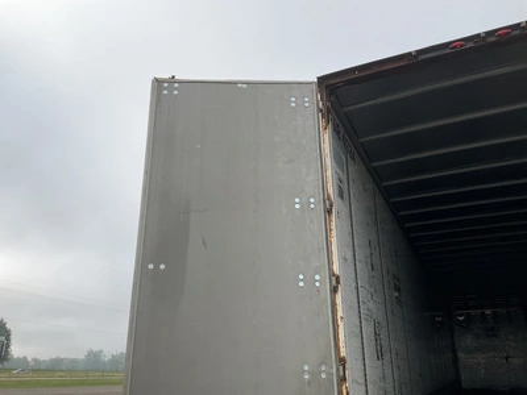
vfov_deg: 48.2
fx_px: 442
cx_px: 264
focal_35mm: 29
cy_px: 198
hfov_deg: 61.7
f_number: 1.8
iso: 25
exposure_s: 1/1168
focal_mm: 3
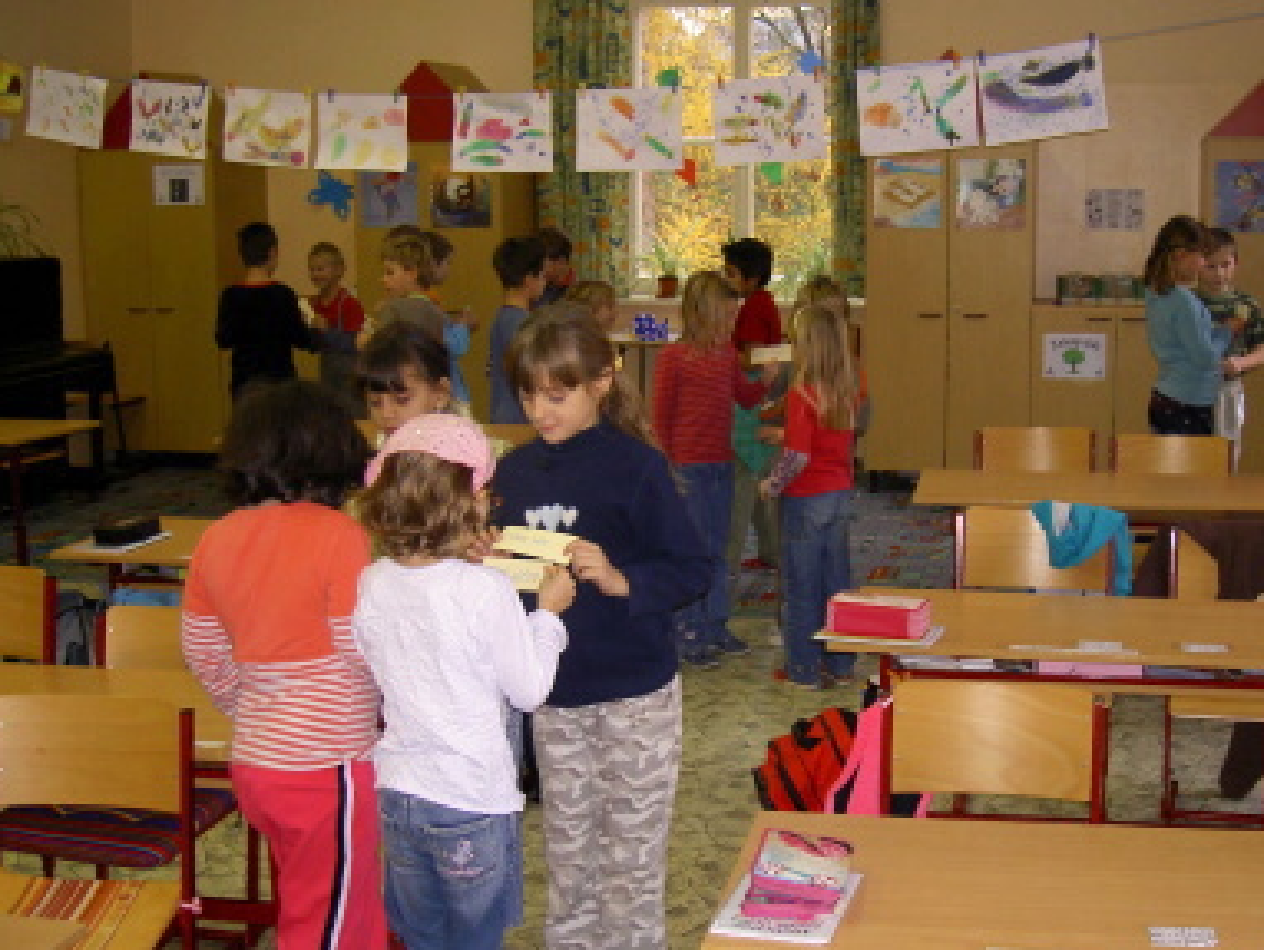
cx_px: 738
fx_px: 1681
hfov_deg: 41.1
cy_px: 506
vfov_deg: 31.5
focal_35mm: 46
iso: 100
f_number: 2.8
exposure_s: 1/60
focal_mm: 8
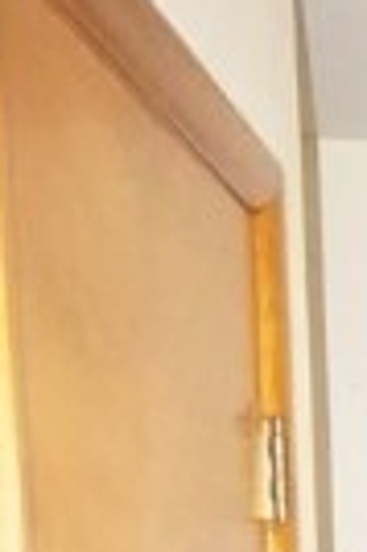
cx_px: 1023
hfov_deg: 8.6
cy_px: 1075
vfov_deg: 13.1
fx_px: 2116
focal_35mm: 138
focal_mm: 16
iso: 8000
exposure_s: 1/60
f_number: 3.5
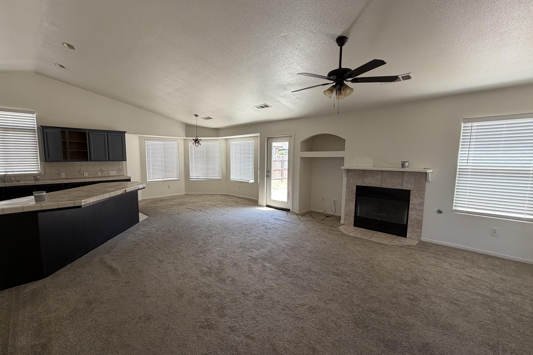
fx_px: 237
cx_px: 243
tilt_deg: -8.4
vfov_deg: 73.7
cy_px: 184
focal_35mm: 16
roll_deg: +0.9
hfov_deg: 96.5
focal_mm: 2.22
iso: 160
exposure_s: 1/121
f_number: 2.2
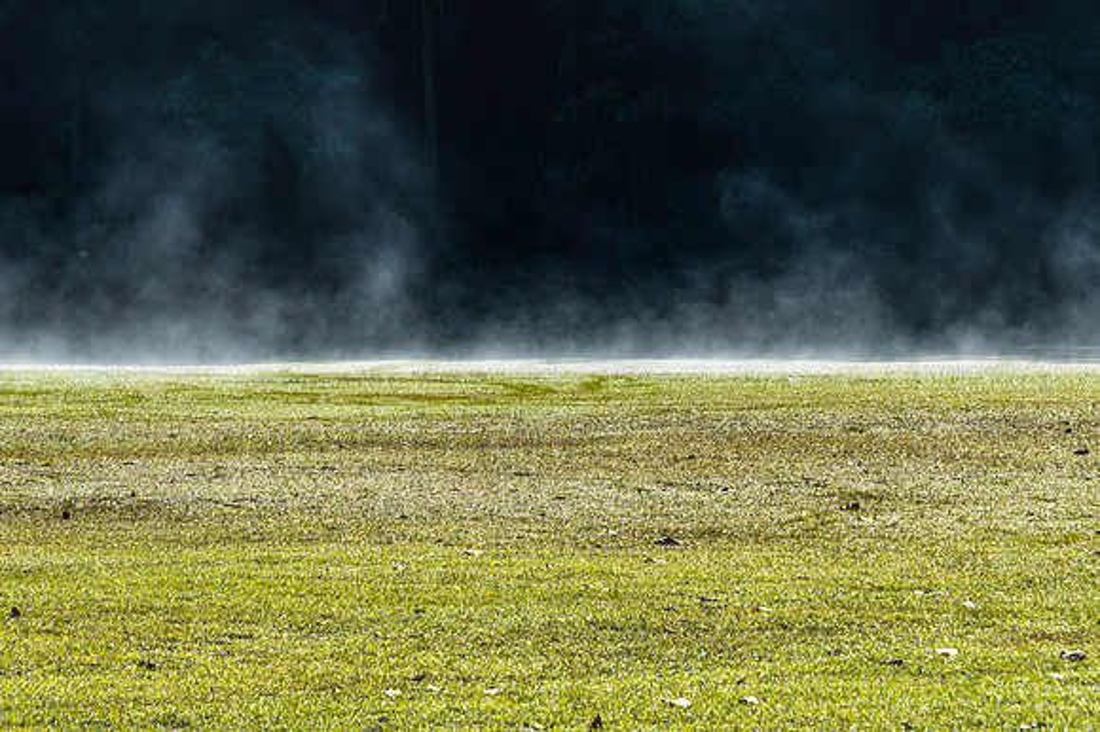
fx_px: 5814
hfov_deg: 10.8
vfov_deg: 7.2
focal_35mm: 190
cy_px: 366
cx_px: 550
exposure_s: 1/640
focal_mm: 122
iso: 100
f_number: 9
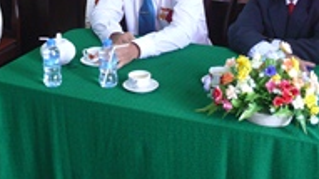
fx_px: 676
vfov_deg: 14.4
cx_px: 82
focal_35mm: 80
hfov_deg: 26.2
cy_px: -55
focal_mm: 7.4
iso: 200
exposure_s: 1/20
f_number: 2.8
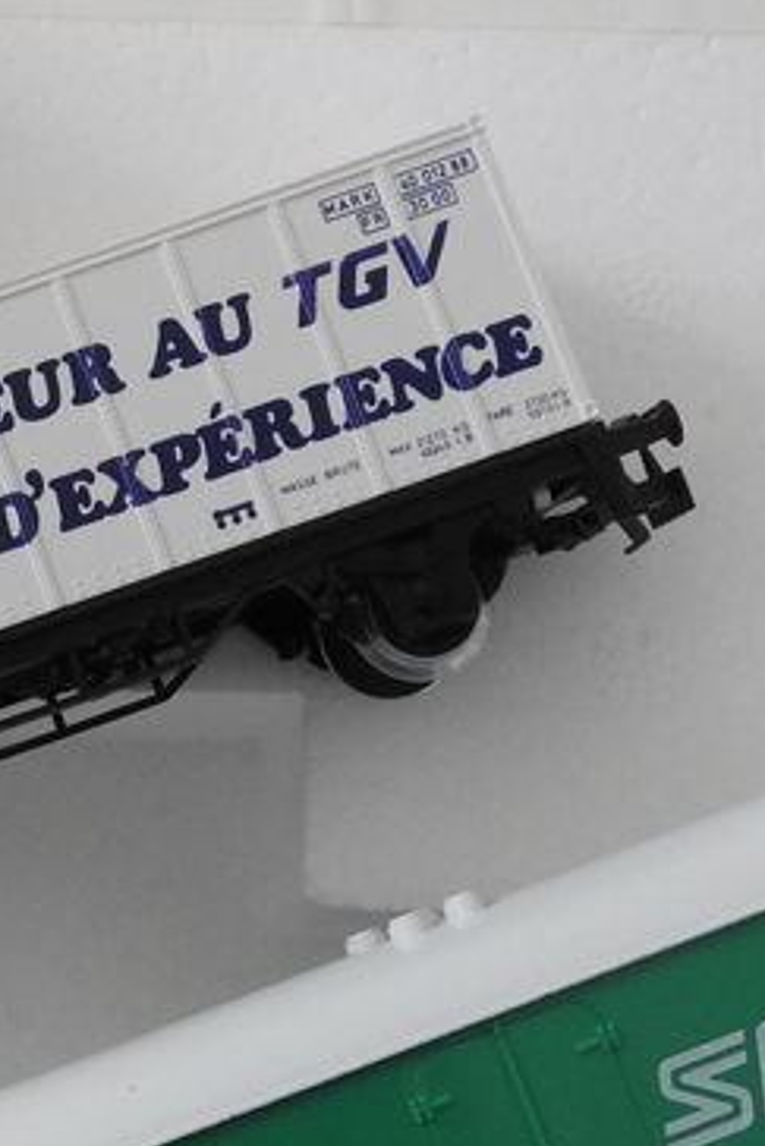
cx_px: -148
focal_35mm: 100
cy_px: 724
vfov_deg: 20.4
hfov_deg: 13.3
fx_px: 3184
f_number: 3.8
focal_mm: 6.3
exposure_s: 1/30
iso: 400
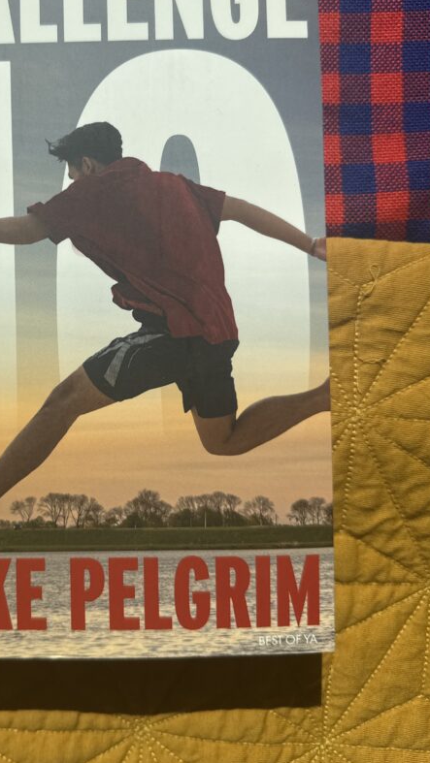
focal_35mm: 34
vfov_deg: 57.7
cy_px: 316
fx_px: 689
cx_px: 99
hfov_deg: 33.8
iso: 80
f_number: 1.78
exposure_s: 1/8130
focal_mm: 6.76
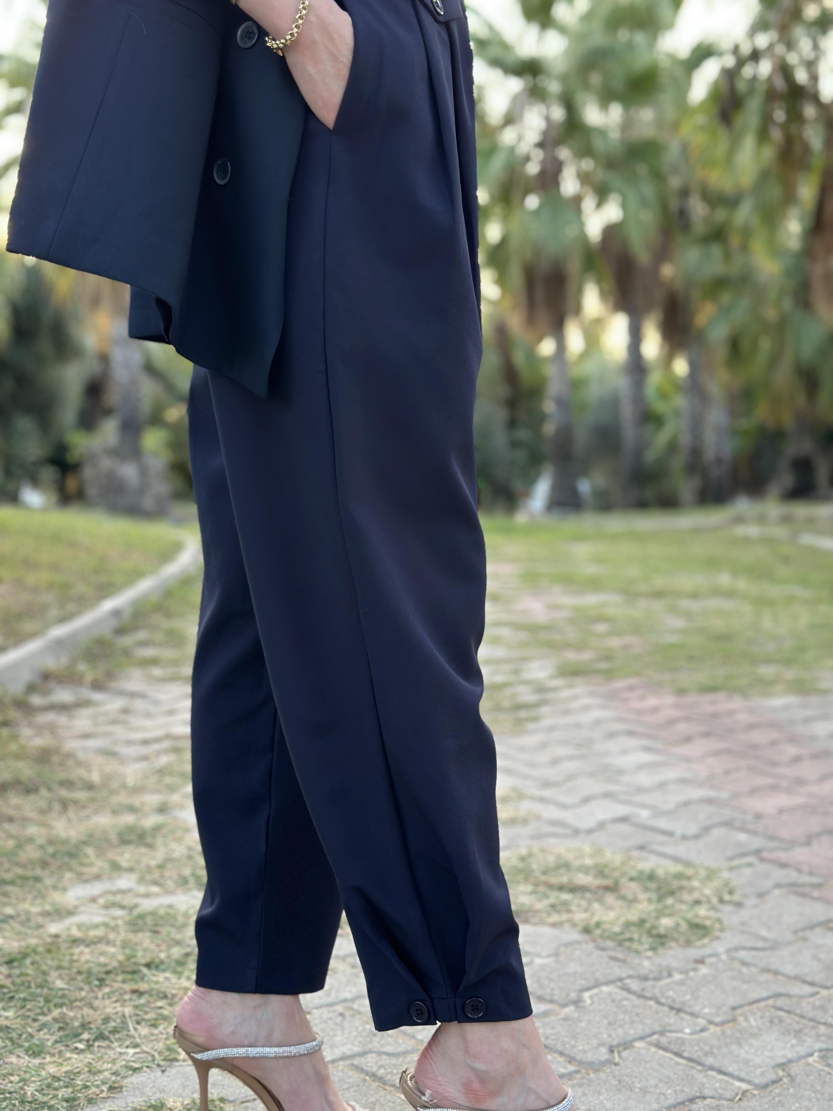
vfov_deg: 39.7
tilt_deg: -2.3
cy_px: 556
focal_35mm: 48
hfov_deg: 30.3
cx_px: 416
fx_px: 1540
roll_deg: -1.1
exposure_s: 1/211
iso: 80
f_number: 1.78
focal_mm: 6.86
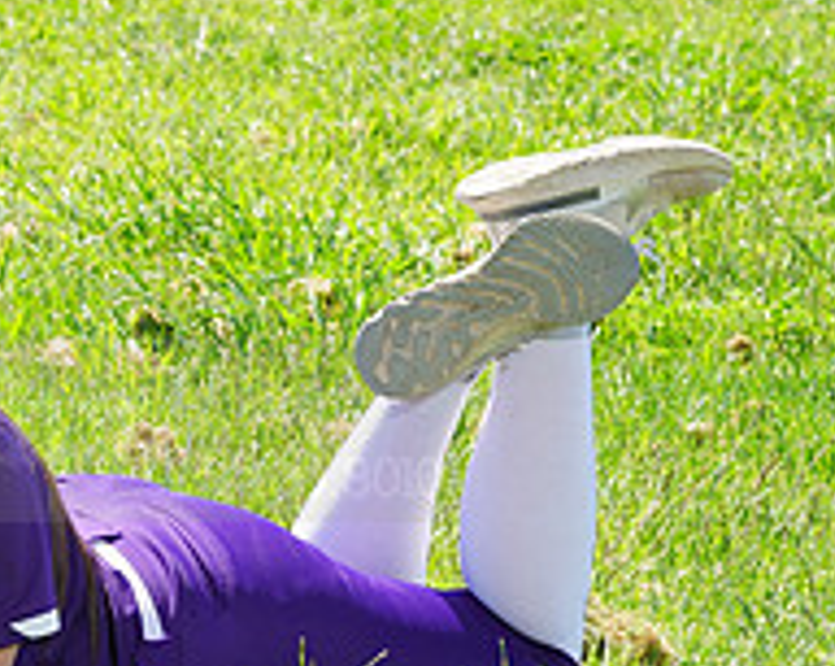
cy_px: 392
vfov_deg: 3.9
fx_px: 9870
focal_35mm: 400
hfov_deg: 4.8
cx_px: -383
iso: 200
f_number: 9
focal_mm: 141
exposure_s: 1/200
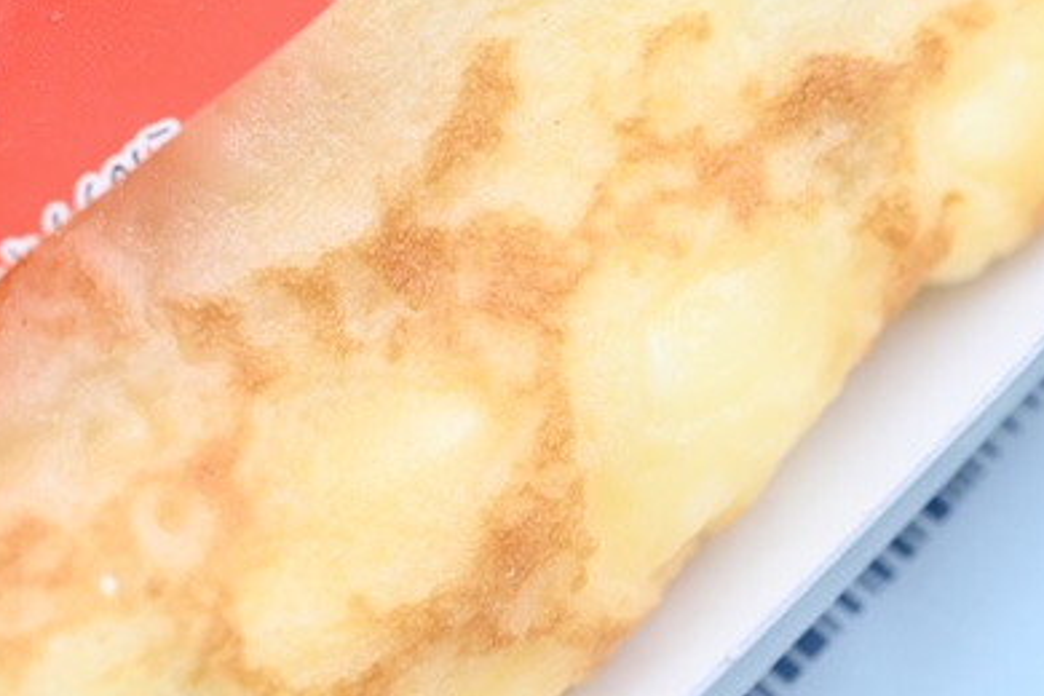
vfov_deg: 8.9
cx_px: 426
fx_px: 4466
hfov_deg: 13.3
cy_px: 218
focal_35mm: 154
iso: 1250
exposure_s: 1/1000
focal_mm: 60
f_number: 6.3
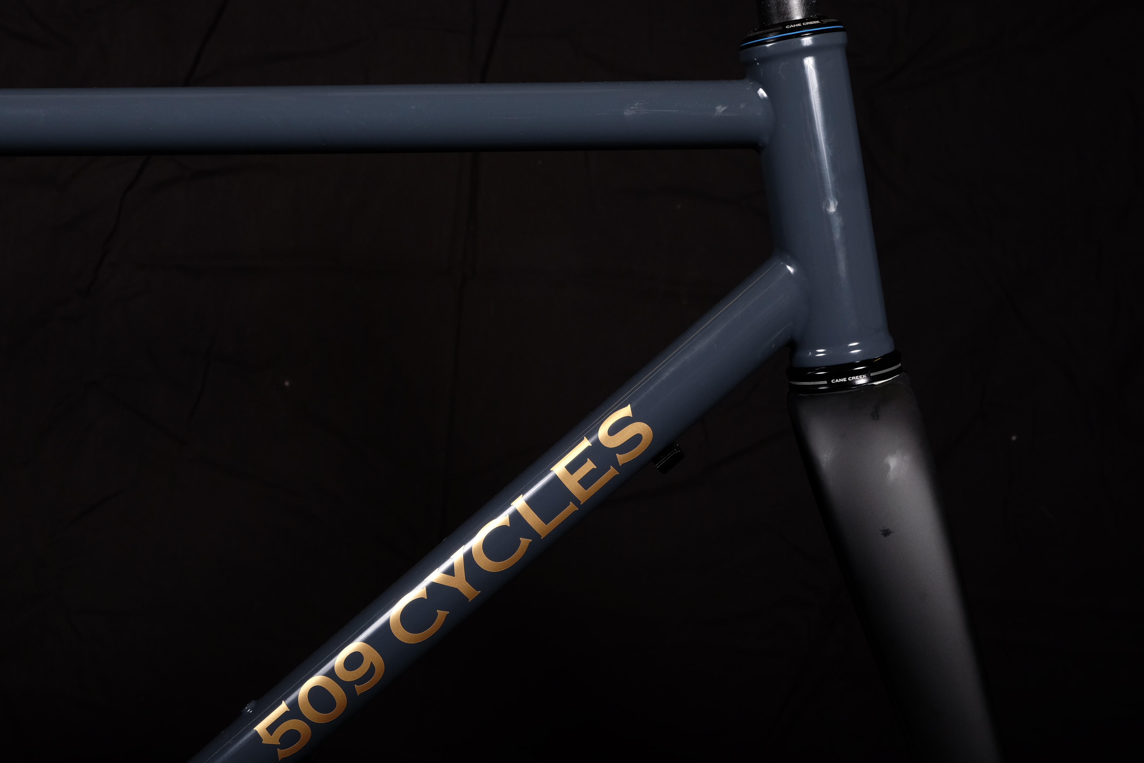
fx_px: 1525
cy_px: 385
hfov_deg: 41.1
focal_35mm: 48
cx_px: 568
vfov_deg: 28.1
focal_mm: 31.5
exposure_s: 1/180
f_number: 8
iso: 400
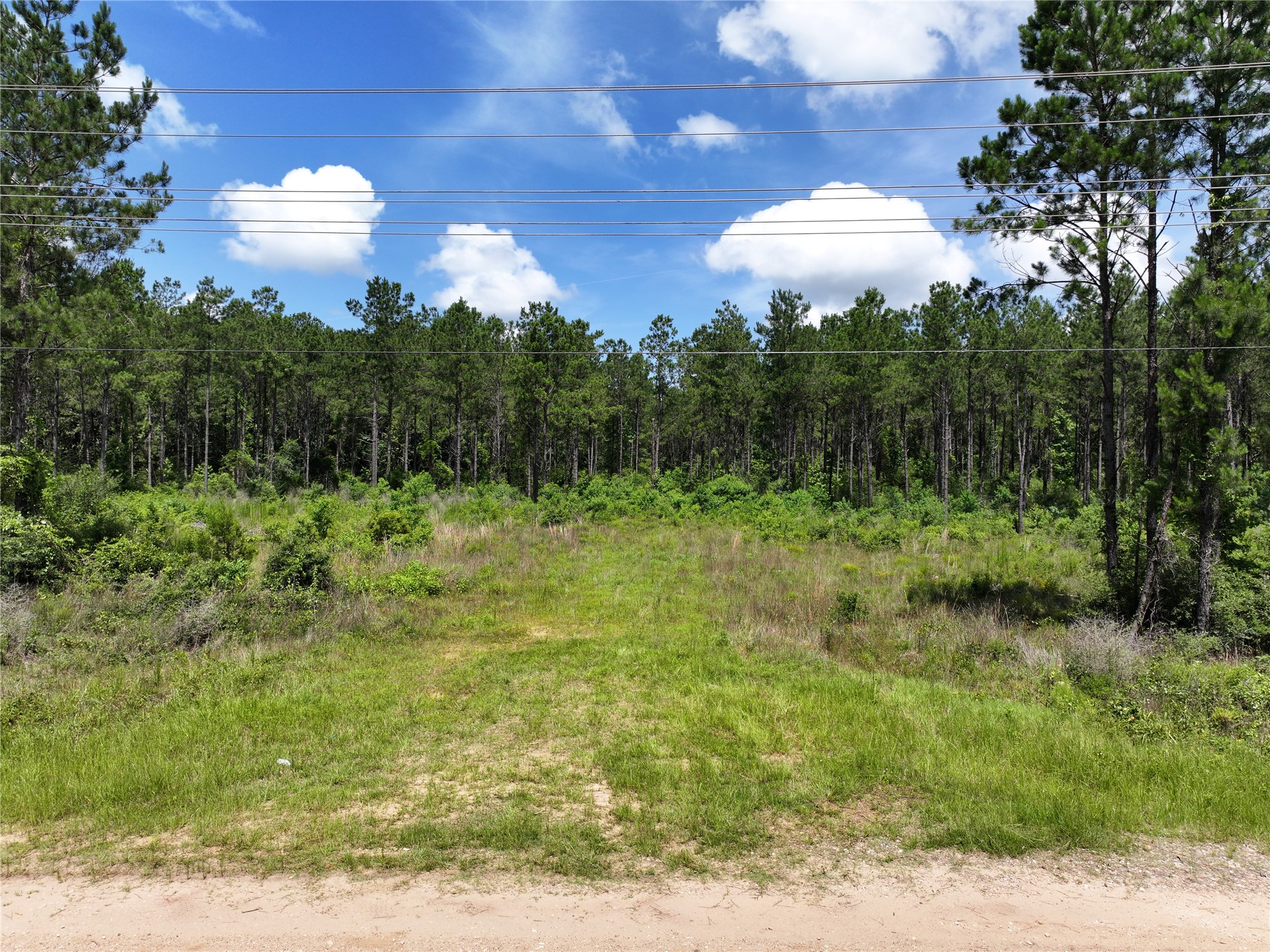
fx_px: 880
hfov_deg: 71.6
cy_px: 476
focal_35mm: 24
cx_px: 635
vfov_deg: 56.8
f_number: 2.8
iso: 100
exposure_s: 1/120
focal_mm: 12.29
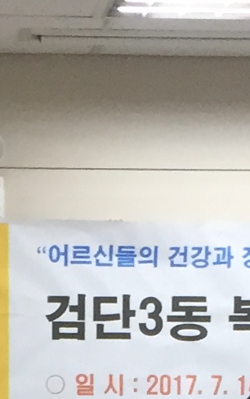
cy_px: 814
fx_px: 2233
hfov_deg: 6.4
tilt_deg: -9.3
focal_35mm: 205
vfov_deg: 9.5
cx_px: 100
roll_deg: -1.6
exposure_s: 1/30
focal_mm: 4.15
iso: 40
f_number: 2.2
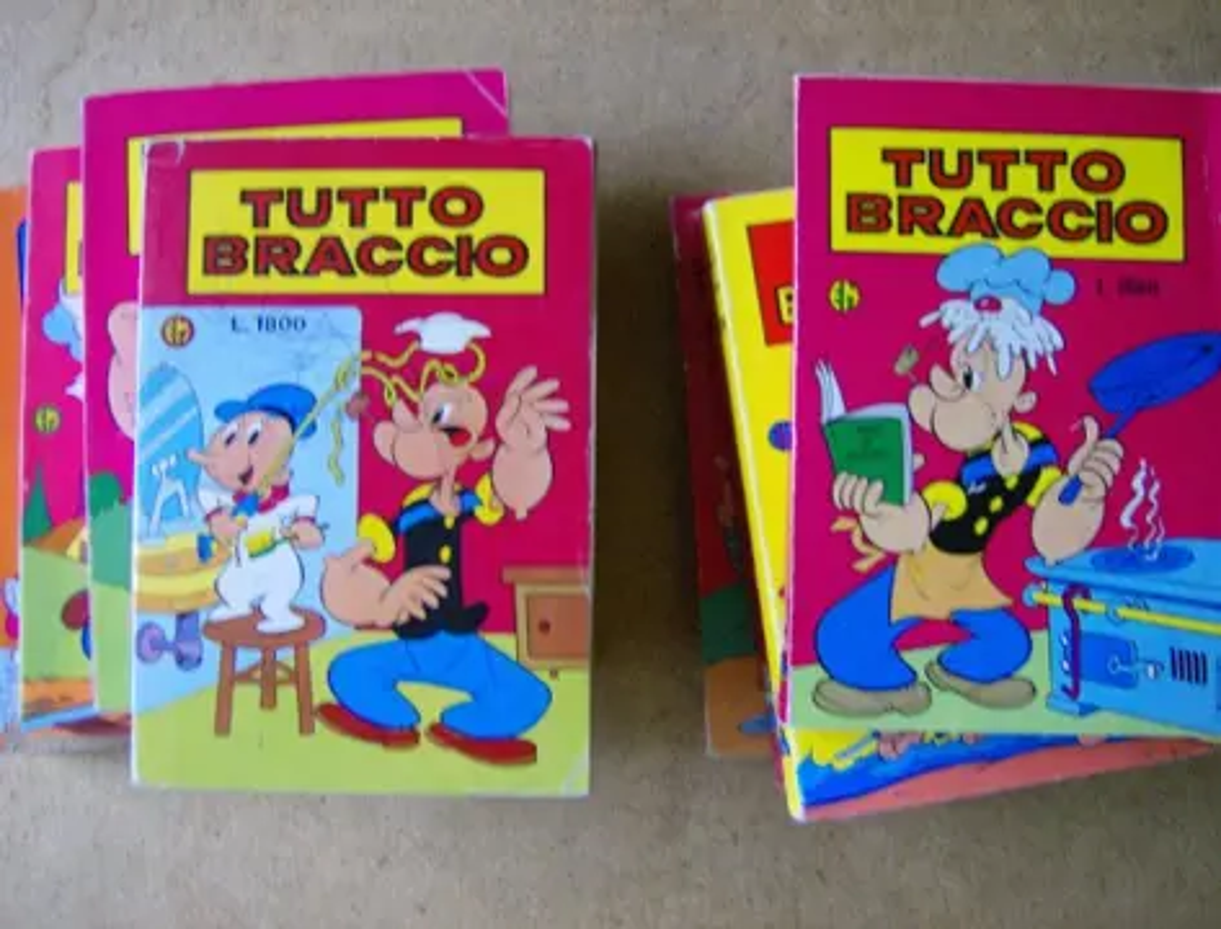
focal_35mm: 36
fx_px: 1277
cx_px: 610
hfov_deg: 51.1
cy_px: 464
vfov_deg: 40.0
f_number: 2.8
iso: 200
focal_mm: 6
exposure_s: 1/18
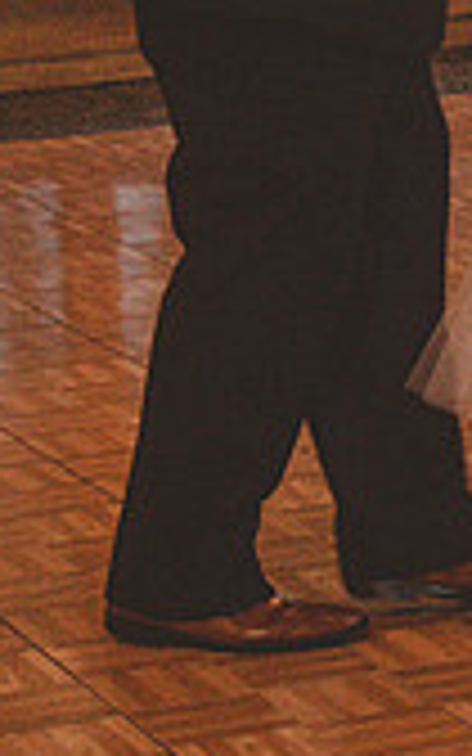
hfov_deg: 5.8
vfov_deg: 9.2
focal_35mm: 225
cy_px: -45
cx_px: 503
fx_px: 4631
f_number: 5.6
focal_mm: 55
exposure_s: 1/60
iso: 6400
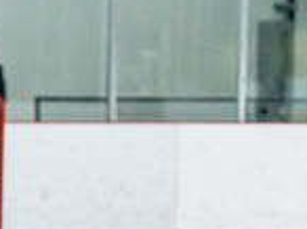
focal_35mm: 336
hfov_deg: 5.8
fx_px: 2975
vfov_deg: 4.4
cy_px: 297
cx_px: -324
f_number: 2.8
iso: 3200
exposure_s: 1/1250
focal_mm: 70
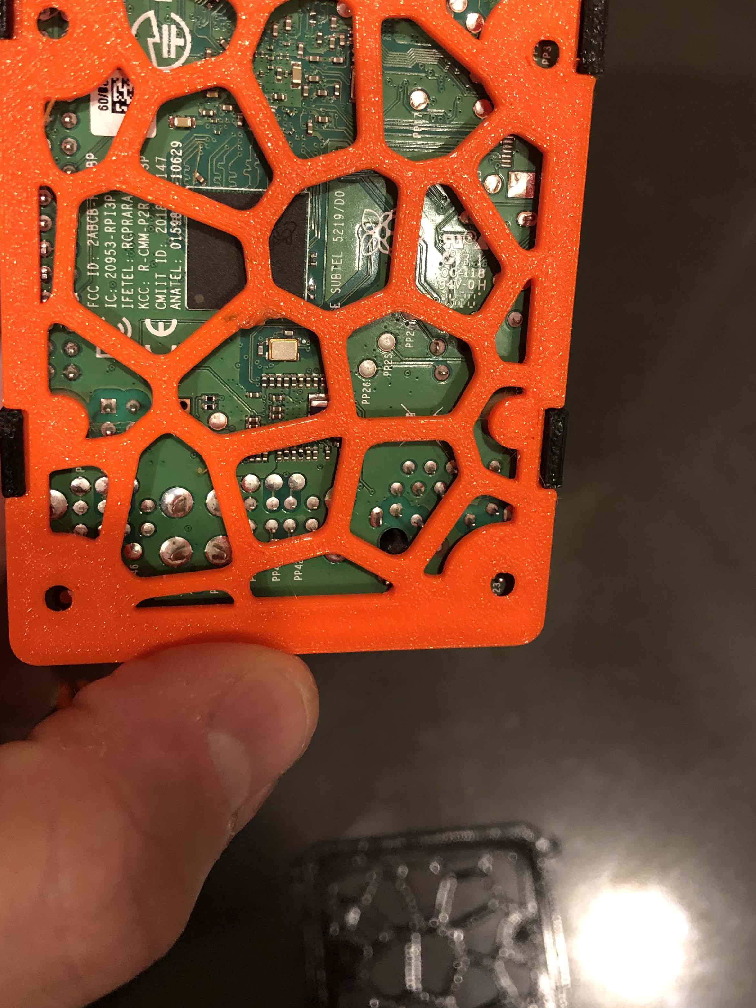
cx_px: 356
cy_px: 399
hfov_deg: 39.6
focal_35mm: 36
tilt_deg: -68.3
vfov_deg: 51.0
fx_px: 1048
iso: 100
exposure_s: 1/15
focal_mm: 3.99
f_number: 1.8
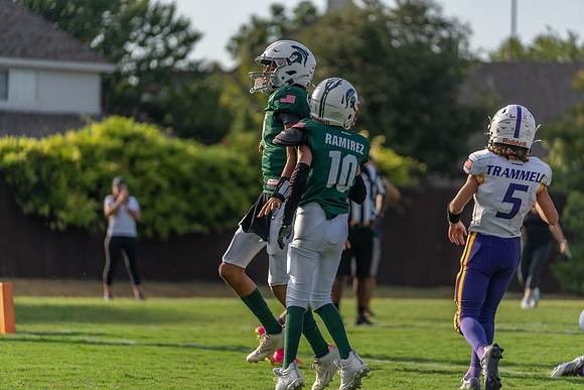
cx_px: 292
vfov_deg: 9.3
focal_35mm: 148
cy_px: 195
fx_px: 2401
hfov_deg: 13.9
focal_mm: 148
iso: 100
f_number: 2.8
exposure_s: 1/2500
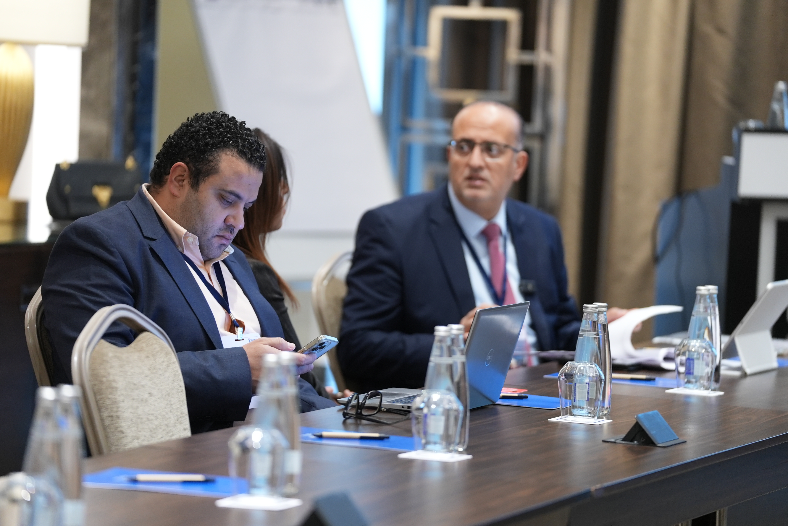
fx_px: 3789
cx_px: 394
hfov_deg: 11.9
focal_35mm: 173
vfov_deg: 7.9
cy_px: 263
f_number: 2.8
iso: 2000
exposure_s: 1/50
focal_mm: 173
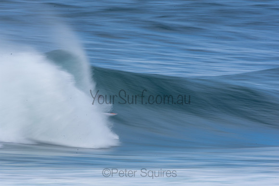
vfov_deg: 1.8
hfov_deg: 2.7
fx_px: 5814
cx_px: 140
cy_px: 93
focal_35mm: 750
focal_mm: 500
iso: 100
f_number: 29
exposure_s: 1/20
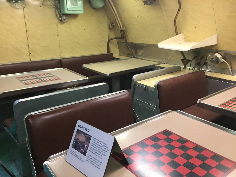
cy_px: 88
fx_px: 198
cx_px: 118
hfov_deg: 61.7
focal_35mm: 29
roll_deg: +0.0
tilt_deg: -17.0
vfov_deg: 48.2
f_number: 2.2
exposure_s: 1/30
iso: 250
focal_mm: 4.15
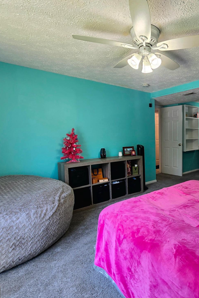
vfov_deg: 86.9
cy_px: 146
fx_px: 157
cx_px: 159
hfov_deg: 59.6
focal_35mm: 19
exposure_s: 1/60.2
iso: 50
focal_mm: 2.2
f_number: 2.2
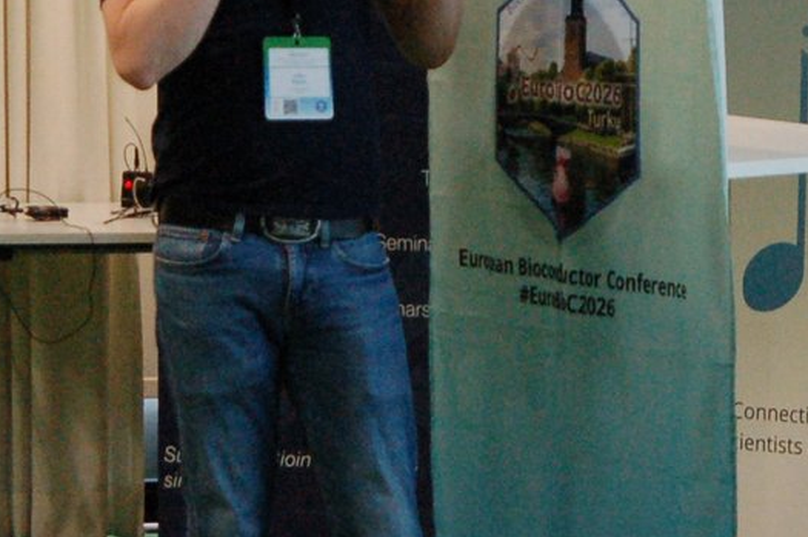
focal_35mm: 257
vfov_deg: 5.3
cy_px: -12
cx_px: 860
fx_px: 5761
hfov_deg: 8.0
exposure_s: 1/125
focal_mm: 45
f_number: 4
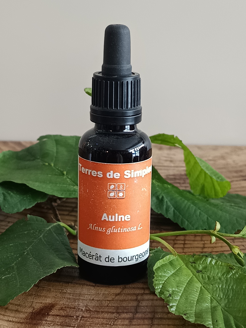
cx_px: 123
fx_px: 227
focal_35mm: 24
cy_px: 164
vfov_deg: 71.6
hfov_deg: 56.8
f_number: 1.7
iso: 871
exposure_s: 1/50
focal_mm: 5.31
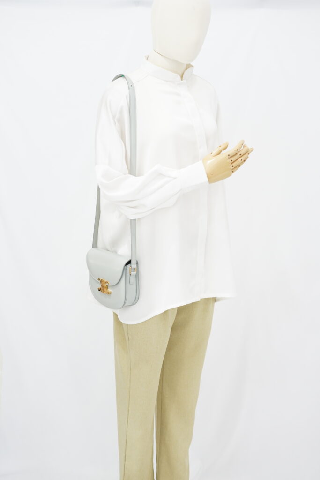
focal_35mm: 50
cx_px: 160
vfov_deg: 39.6
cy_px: 240
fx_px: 666
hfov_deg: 27.0
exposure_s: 1/40
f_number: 2.8
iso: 640
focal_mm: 50
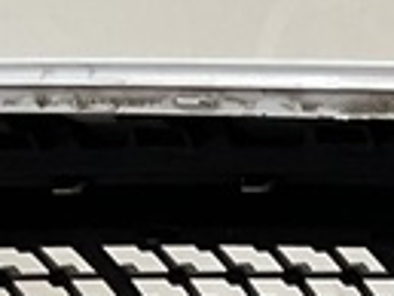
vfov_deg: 6.1
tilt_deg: -30.9
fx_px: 2575
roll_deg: +9.8
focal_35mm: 226
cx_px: 806
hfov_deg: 8.3
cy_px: 861
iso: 32
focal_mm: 3
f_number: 1.8
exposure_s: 1/100
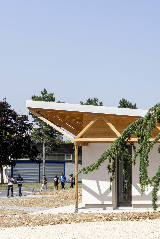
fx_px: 553
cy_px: 146
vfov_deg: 24.4
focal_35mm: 83
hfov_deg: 16.4
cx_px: 101
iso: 100
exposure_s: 1/60
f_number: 18
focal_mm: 62
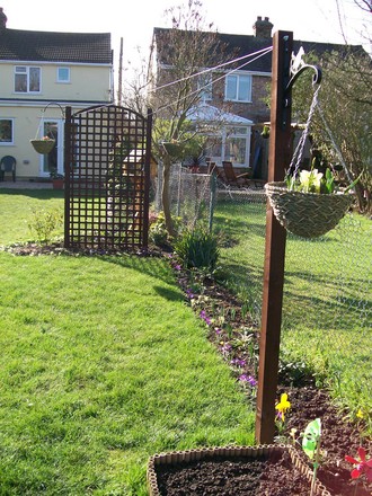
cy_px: 248
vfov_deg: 51.4
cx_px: 186
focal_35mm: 36
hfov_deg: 39.7
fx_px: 516
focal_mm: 6
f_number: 2.7
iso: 80
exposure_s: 1/527
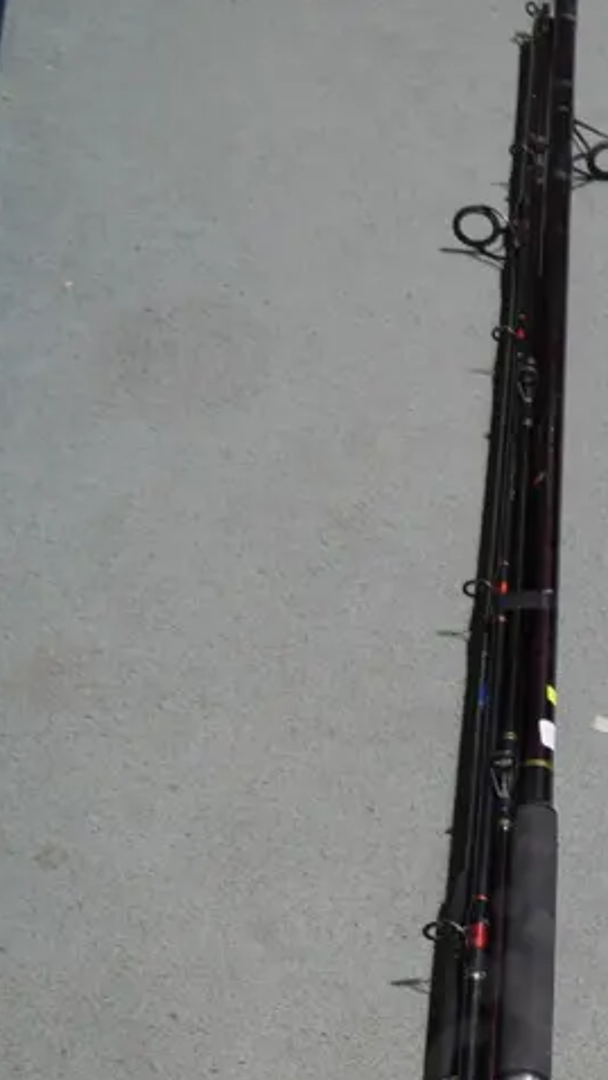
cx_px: 419
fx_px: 2006
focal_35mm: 70
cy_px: 1148
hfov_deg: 17.2
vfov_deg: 27.9
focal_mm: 15
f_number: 3.6
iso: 320
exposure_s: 1/60
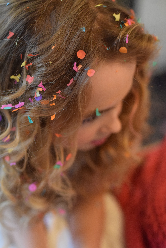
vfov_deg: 37.9
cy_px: 124
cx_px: 83
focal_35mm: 52
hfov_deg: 25.8
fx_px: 363
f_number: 2
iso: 3200
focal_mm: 35
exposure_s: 1/80
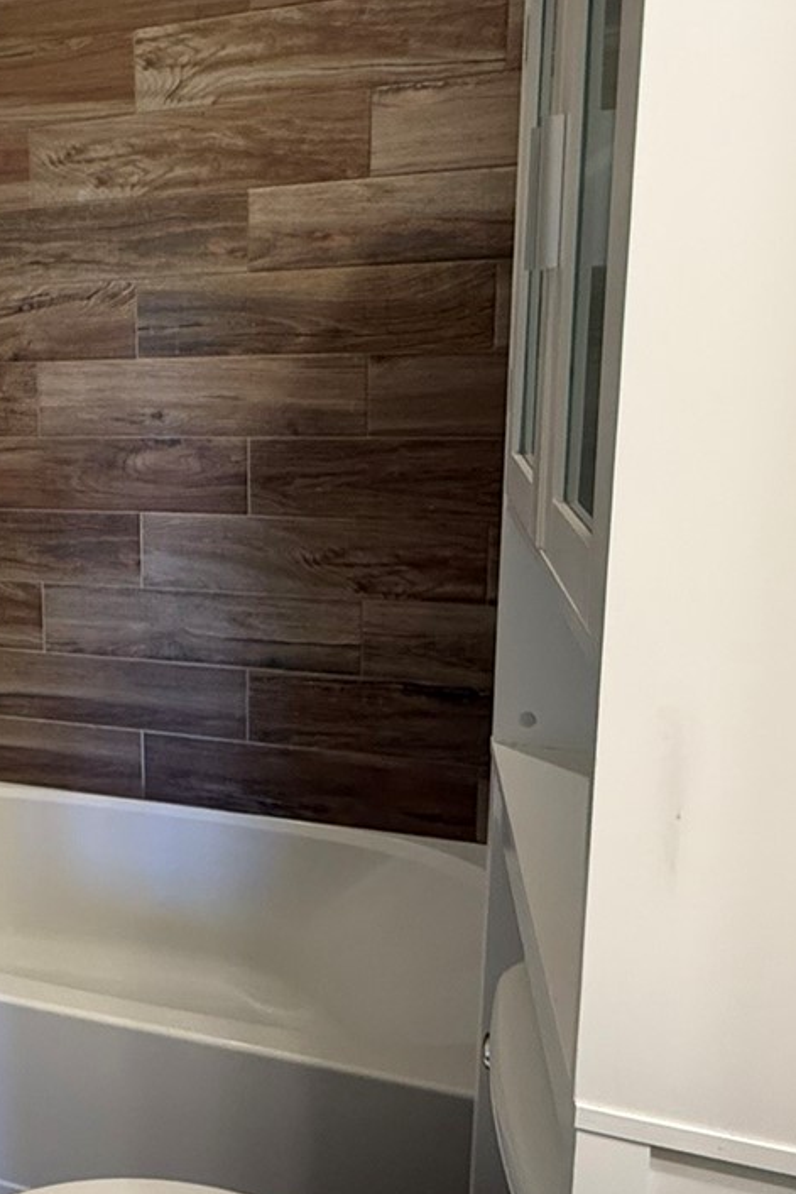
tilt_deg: -8.3
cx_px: -51
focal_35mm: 33
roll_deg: +2.4
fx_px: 1094
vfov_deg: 56.9
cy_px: 494
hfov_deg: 35.1
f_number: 2.2
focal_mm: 2.22
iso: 400
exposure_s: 1/60
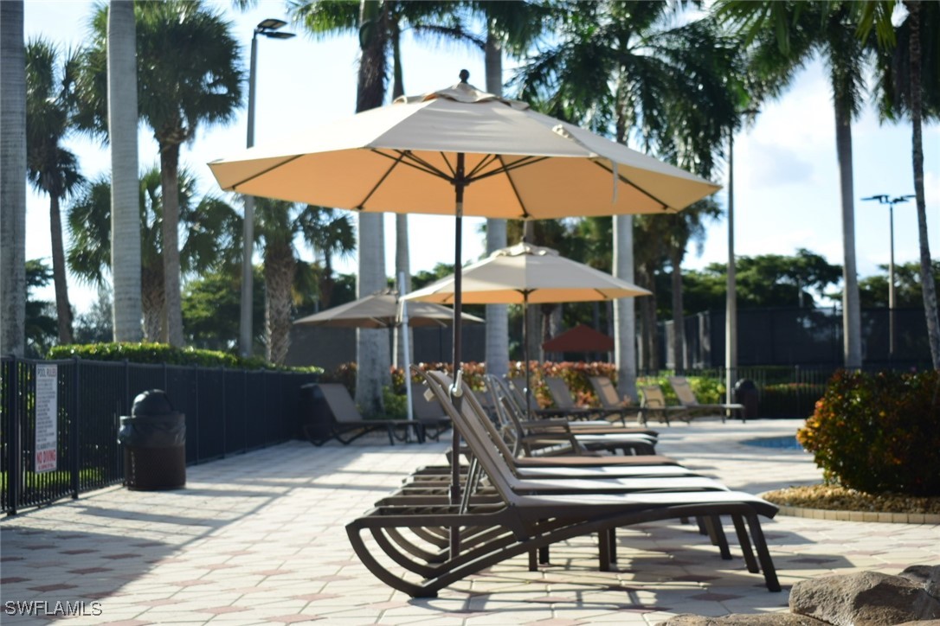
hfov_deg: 35.1
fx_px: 1488
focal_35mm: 57
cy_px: 313
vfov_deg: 23.8
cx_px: 470
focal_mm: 38
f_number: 4.8
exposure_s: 1/125
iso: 100
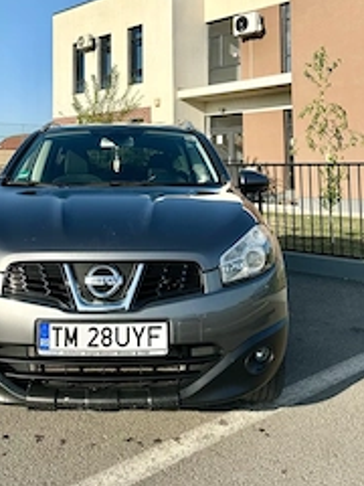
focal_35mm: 40
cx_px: 129
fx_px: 561
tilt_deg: +3.7
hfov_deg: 35.7
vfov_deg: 45.2
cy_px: 122
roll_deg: -1.9
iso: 80
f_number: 1.78
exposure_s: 1/4016
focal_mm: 6.86
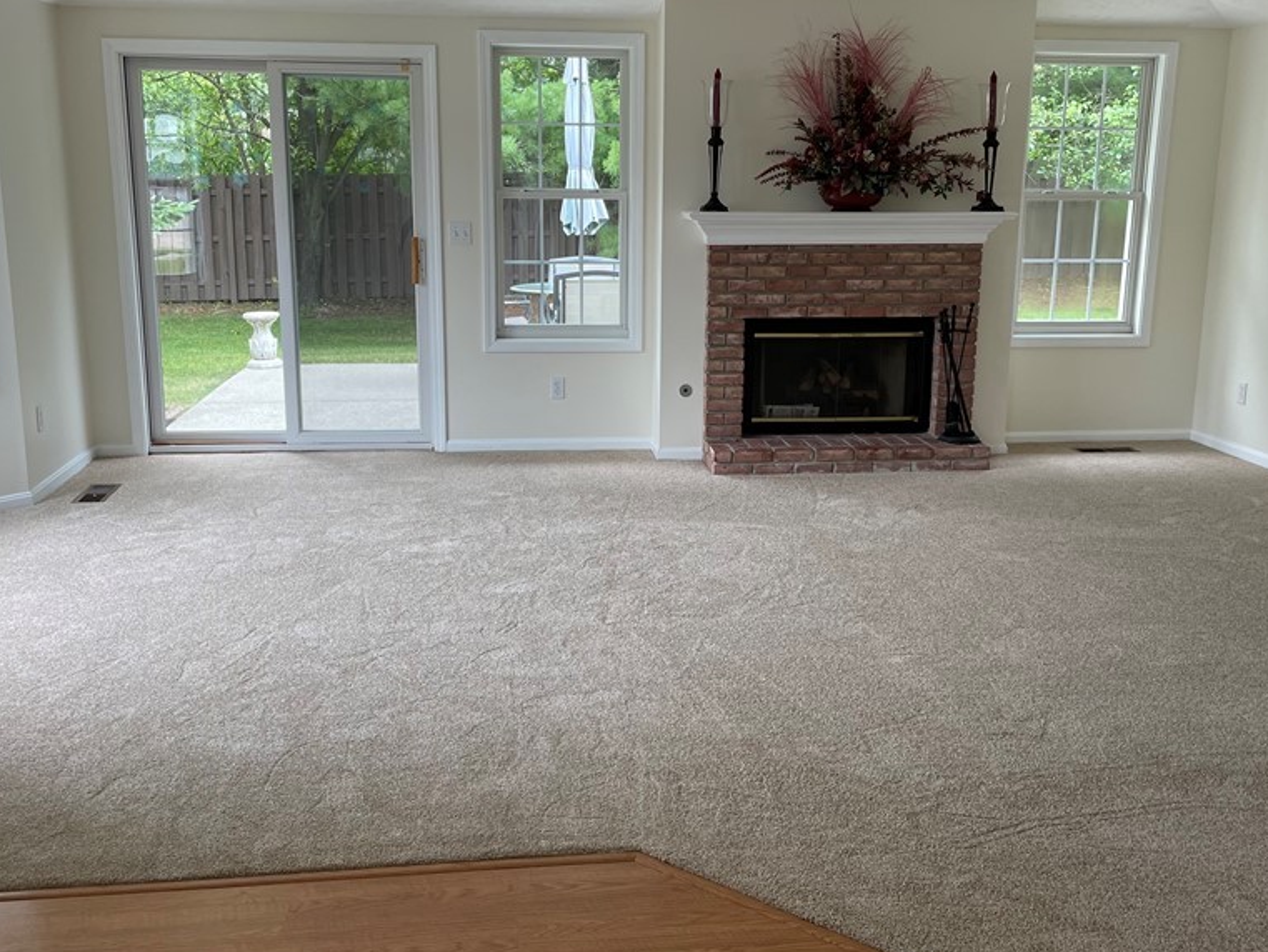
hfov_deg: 52.6
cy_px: 467
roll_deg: -0.1
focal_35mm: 35
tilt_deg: -11.5
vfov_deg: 40.7
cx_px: 623
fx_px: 1282
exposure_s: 1/121
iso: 40
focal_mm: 4.2
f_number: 1.6
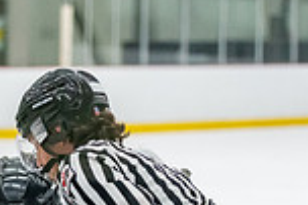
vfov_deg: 3.9
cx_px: -111
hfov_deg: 5.8
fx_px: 3008
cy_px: 383
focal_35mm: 352
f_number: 2.8
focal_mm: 92
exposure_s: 1/800
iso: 4000
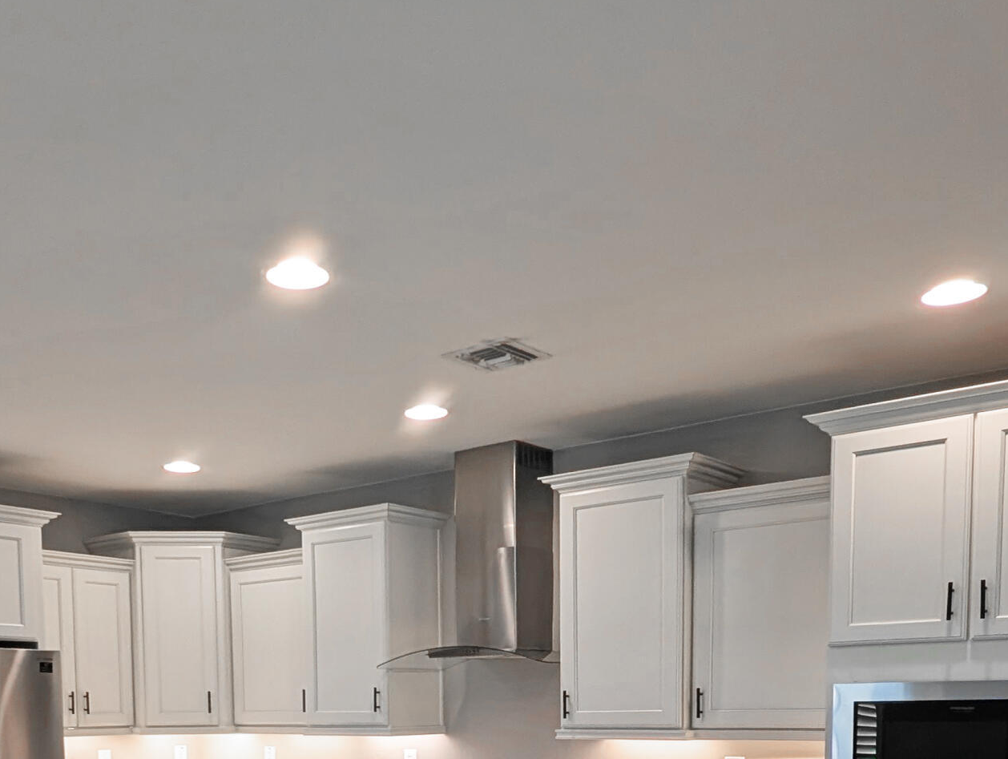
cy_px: 785
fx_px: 904
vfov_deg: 39.3
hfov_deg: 57.0
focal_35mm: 31
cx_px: 335
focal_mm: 1.95
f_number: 2.2
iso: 93
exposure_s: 1/60
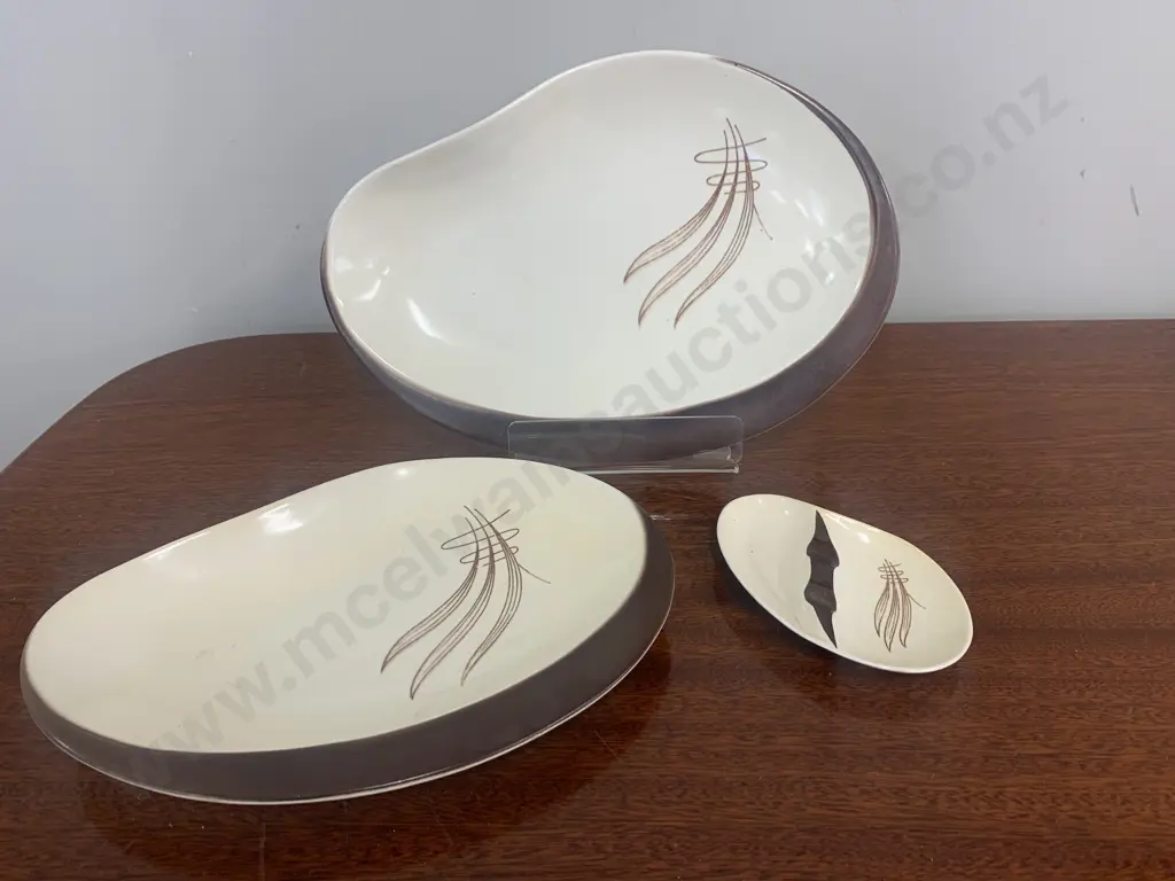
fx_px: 883
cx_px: 588
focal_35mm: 26
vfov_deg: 53.1
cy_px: 440
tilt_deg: -34.9
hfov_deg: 67.3
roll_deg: +1.2
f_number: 1.8
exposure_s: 1/50
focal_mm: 4.25
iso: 50
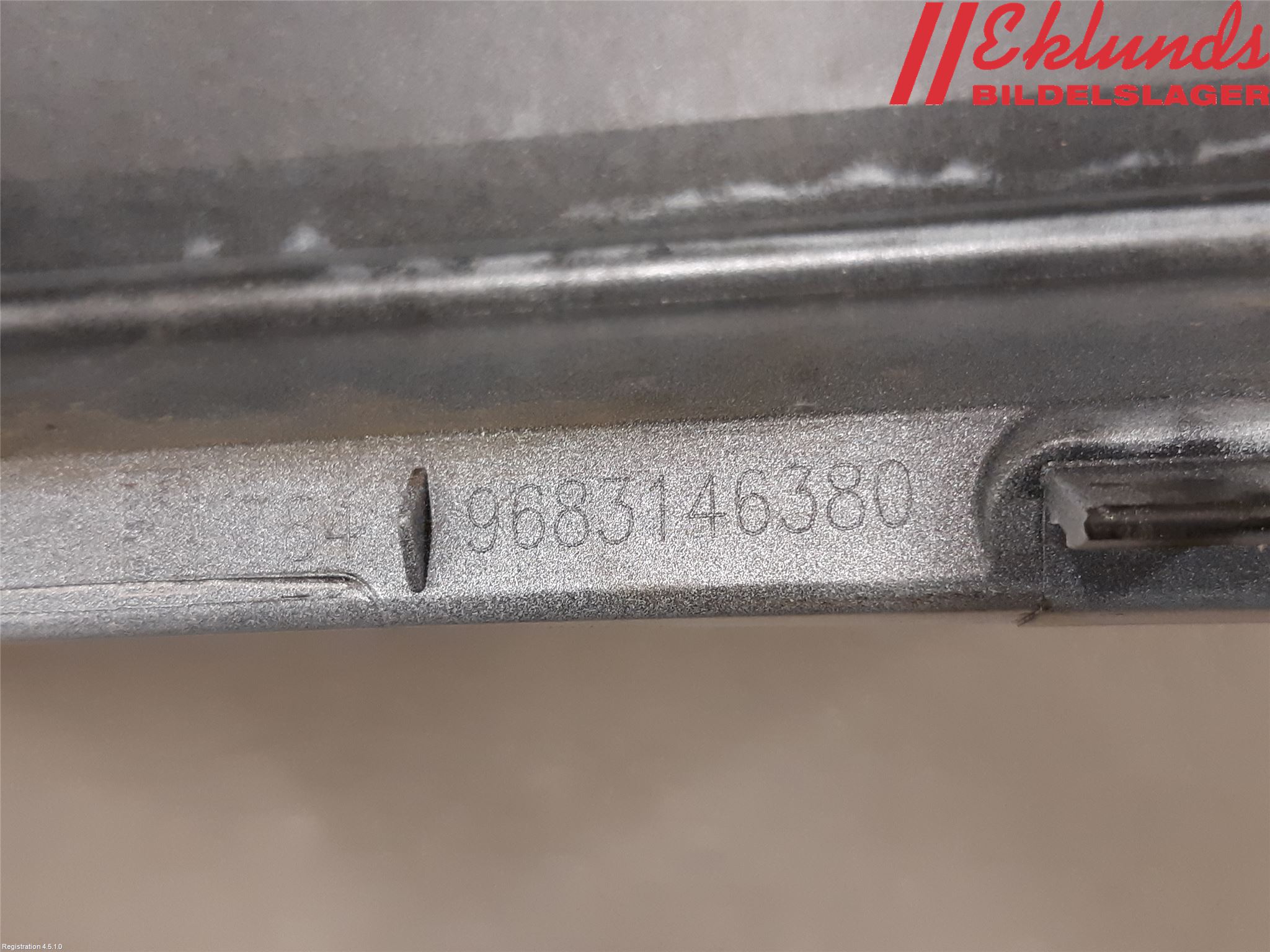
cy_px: 476
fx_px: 954
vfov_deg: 53.1
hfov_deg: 67.3
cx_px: 635
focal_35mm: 26
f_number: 1.7
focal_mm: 3.93
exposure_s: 1/50
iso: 200
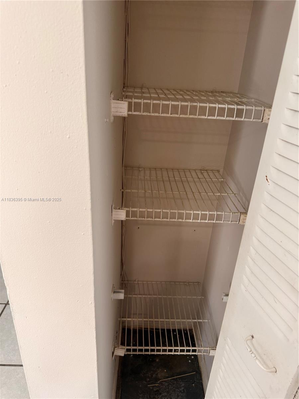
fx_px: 276
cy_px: 200
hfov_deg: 56.8
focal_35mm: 24
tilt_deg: -21.5
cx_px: 150
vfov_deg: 71.6
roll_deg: -3.4
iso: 160
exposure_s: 1/120
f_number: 1.78
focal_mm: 6.76
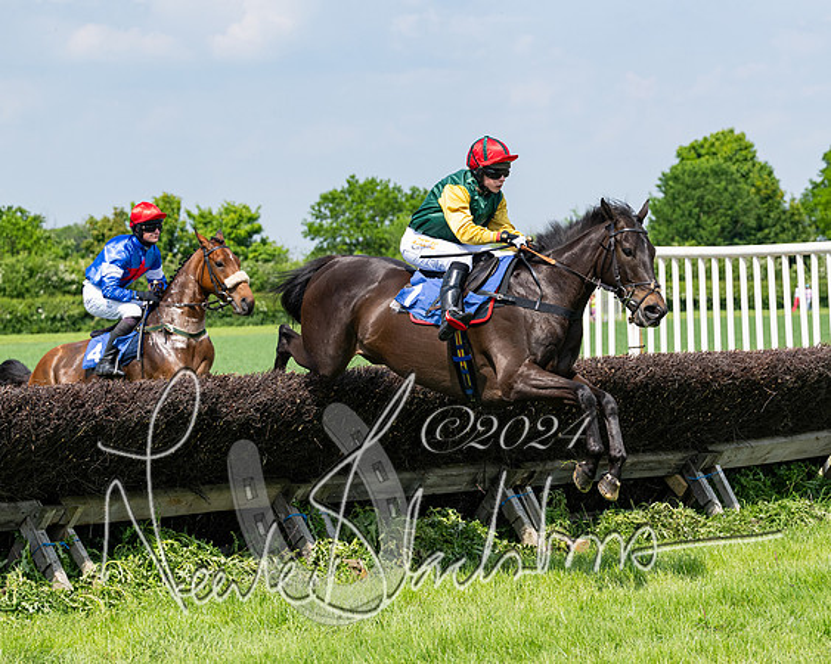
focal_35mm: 118
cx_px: 428
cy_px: 348
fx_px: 2902
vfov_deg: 13.1
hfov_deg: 16.3
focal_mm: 70
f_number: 4
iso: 400
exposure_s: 1/3200
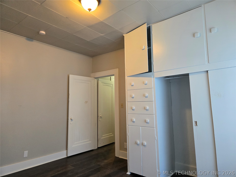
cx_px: 118
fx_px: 157
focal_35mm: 23
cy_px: 88
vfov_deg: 58.9
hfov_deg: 73.9
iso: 400
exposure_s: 1/120
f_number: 1.8
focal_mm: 5.4
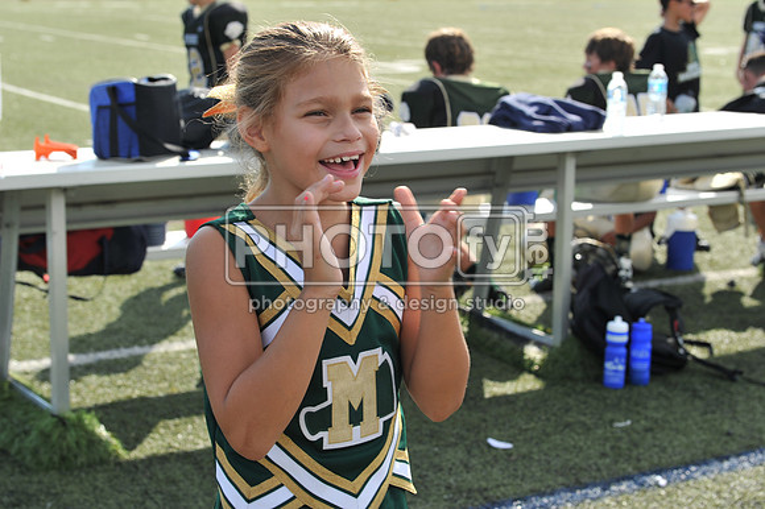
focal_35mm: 70
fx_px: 1487
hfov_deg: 28.9
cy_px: 254
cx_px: 382
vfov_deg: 19.4
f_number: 8
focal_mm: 70
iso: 200
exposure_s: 1/200
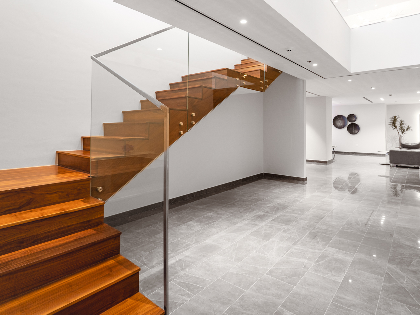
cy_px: 121
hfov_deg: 84.4
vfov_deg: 67.8
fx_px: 231
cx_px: 231
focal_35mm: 19
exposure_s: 1/2.5
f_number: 7.1
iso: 320
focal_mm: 14
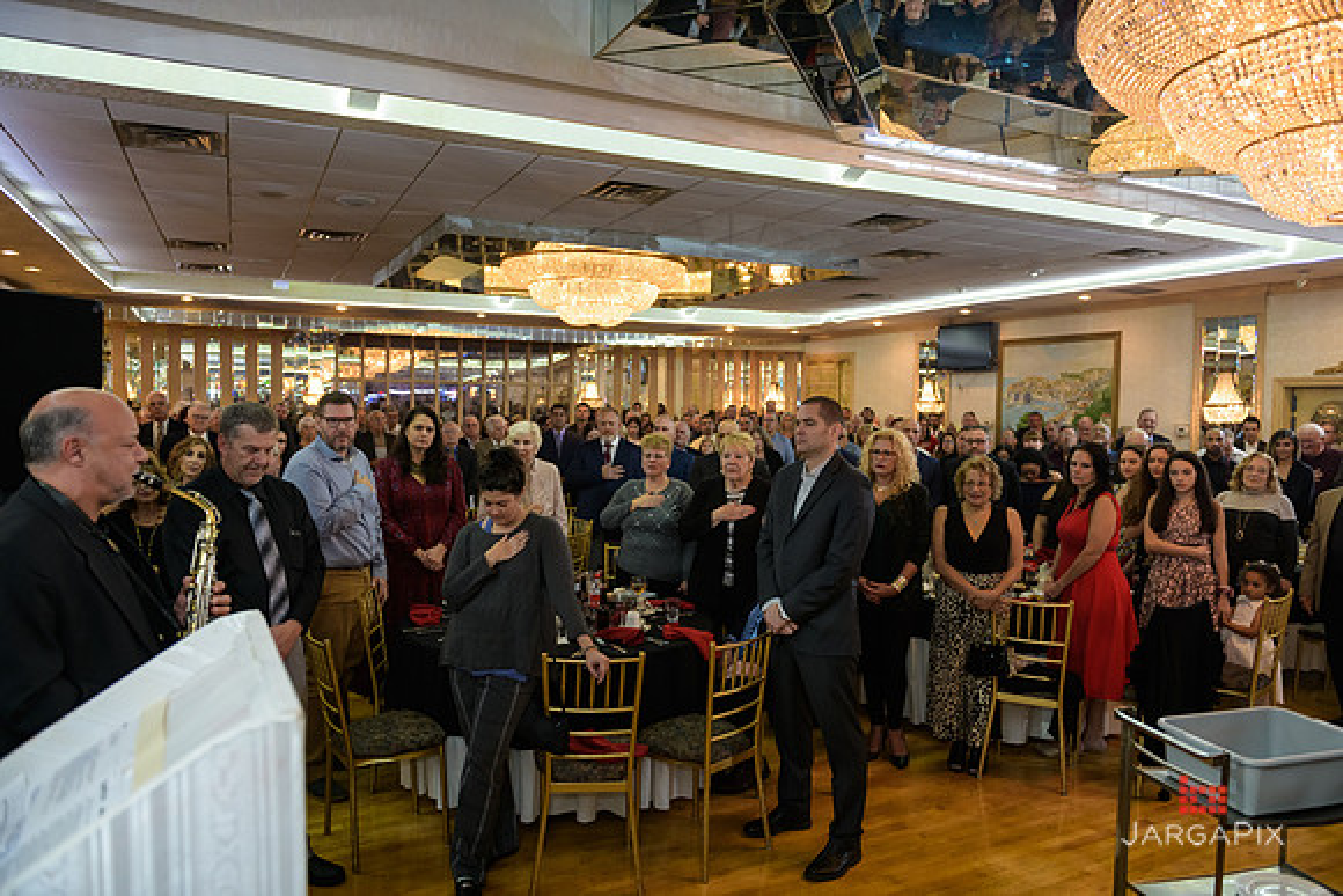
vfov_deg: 53.2
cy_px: 448
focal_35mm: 24
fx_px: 896
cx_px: 672
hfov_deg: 73.7
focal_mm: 24
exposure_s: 1/125
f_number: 3.2
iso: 1000
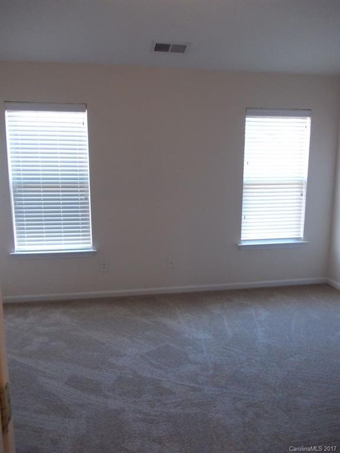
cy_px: 226
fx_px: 367
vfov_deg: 63.4
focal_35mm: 28
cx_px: 170
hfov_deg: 49.7
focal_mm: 4
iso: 200
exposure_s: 1/25
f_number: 2.7
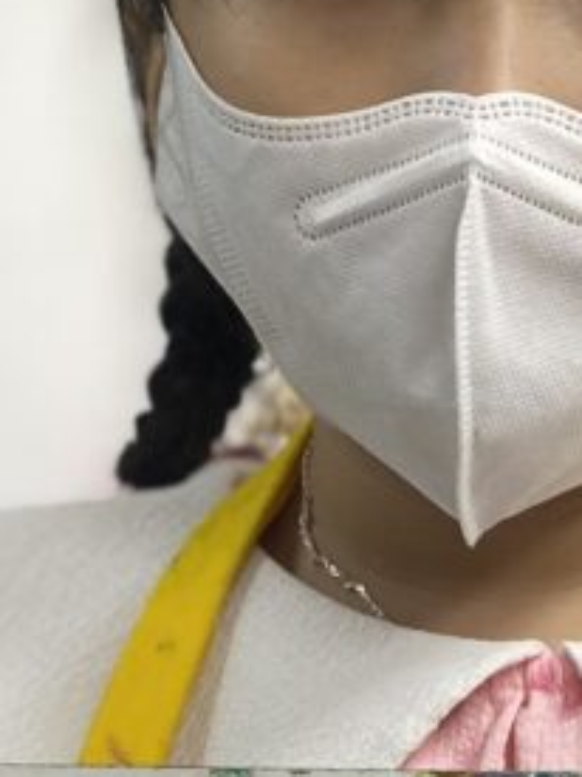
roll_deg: -1.8
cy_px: 1230
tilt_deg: -19.5
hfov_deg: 11.6
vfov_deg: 14.4
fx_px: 2827
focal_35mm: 126
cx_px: 622
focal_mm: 4.25
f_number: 1.8
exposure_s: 1/100
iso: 80
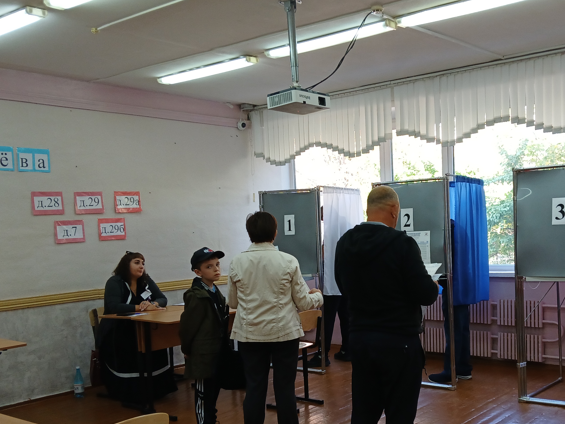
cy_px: 273
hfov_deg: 45.3
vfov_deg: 34.9
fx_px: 669
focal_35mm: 41
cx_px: 365
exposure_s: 1/50
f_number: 1.8
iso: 64
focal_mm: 3.98
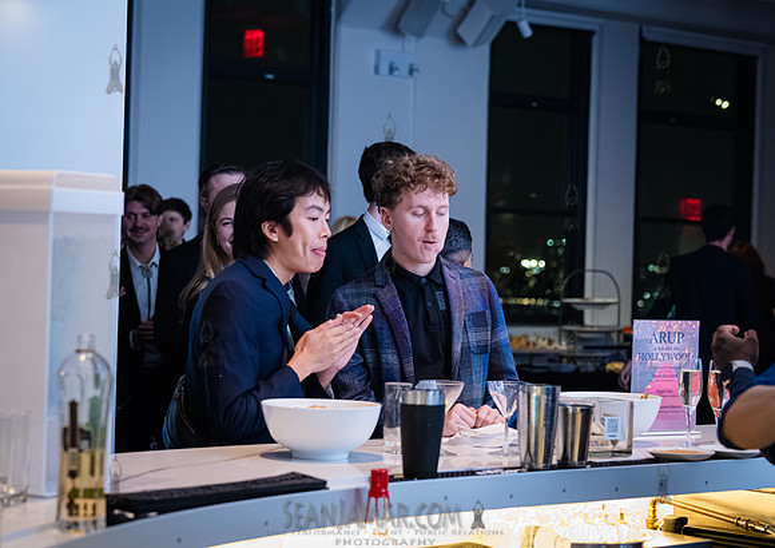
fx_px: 1743
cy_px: 283
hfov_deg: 25.1
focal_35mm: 79
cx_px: 414
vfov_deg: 17.9
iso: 12800
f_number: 3.5
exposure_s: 1/320
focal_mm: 64
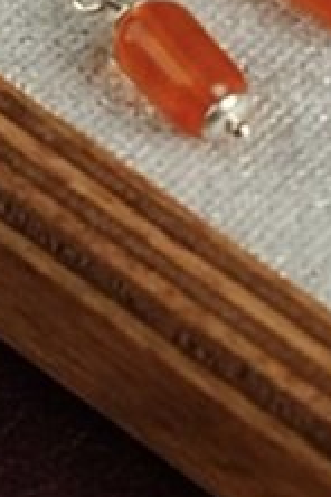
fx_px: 7047
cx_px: -76
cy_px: -629
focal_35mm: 511
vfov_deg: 4.0
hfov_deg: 2.7
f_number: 7.1
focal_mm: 70
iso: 800
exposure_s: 1/100
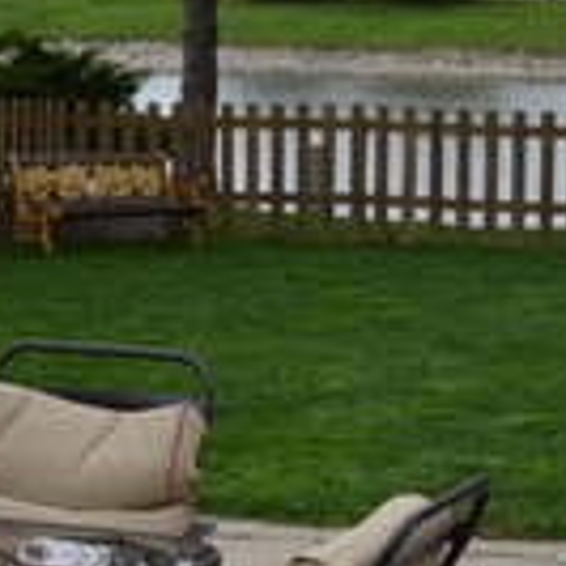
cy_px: 217
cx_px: 489
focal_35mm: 135
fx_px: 2497
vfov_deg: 12.9
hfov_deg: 12.8
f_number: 6.3
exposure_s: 1/160
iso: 100
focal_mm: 22
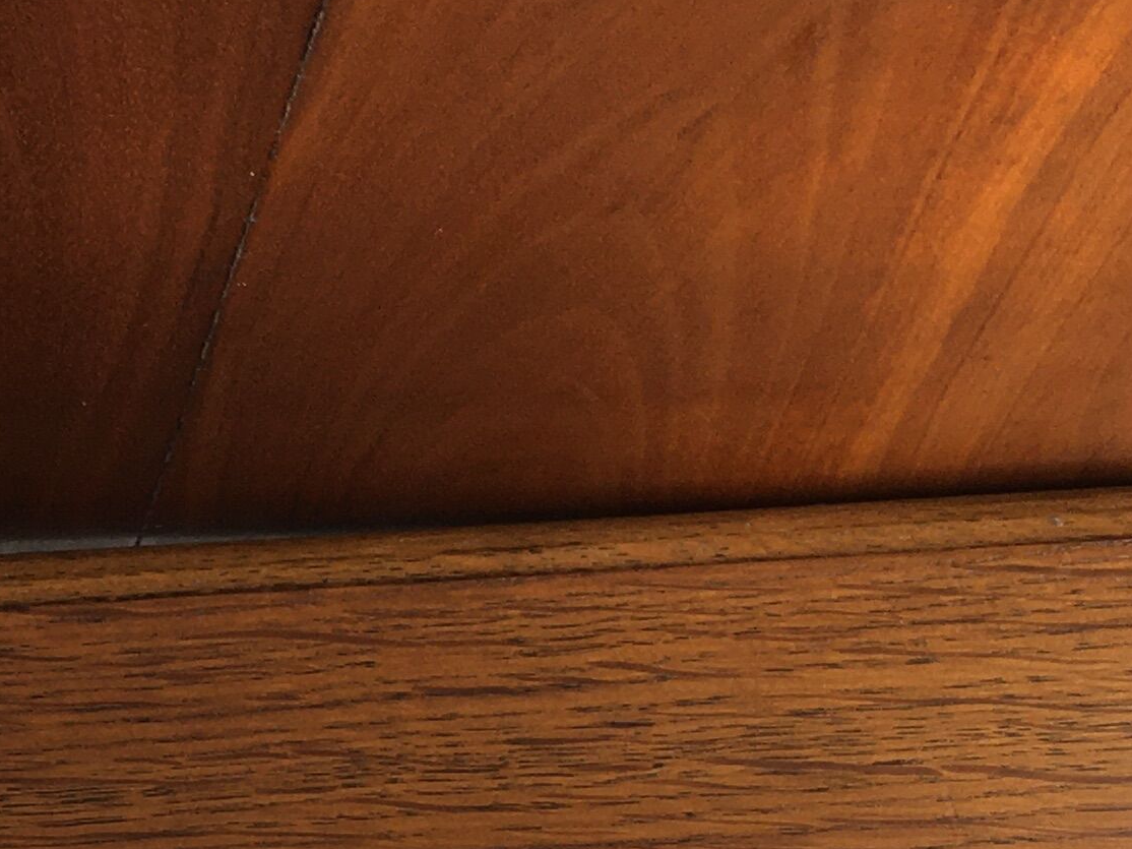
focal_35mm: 105
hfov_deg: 17.7
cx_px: -296
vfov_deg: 13.5
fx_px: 3433
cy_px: 1152
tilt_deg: -78.5
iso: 25
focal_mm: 4.15
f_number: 2.2
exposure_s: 1/50
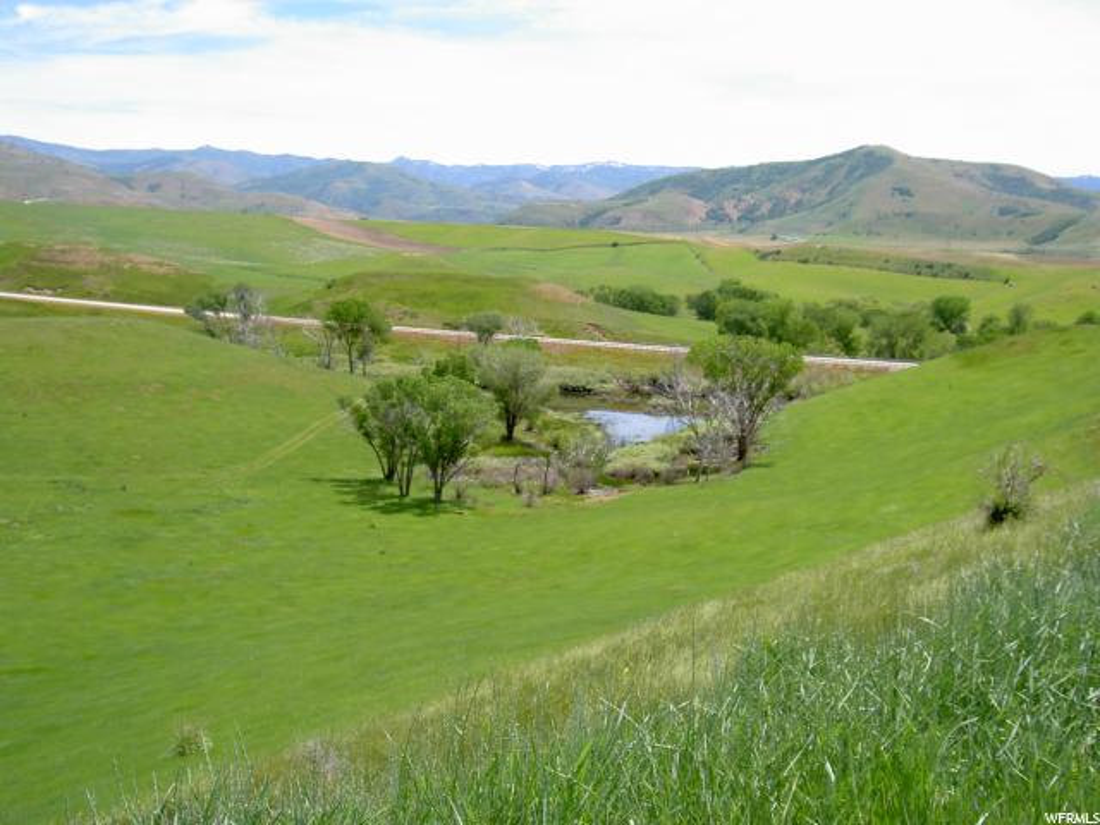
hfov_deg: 47.9
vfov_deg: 36.8
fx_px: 1239
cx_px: 550
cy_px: 412
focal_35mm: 39
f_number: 4.7
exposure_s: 1/200
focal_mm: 8
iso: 100
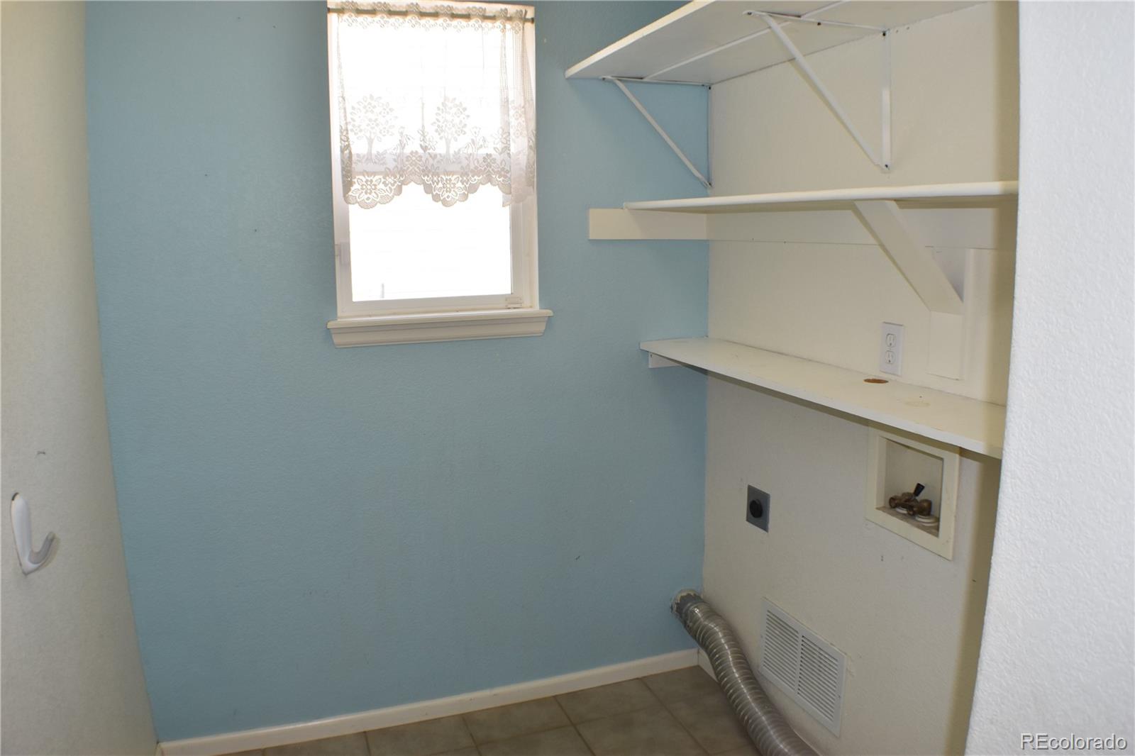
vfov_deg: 36.9
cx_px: 568
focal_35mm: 36
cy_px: 378
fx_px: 1135
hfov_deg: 53.1
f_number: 5.6
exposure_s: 1/125
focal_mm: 24
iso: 640
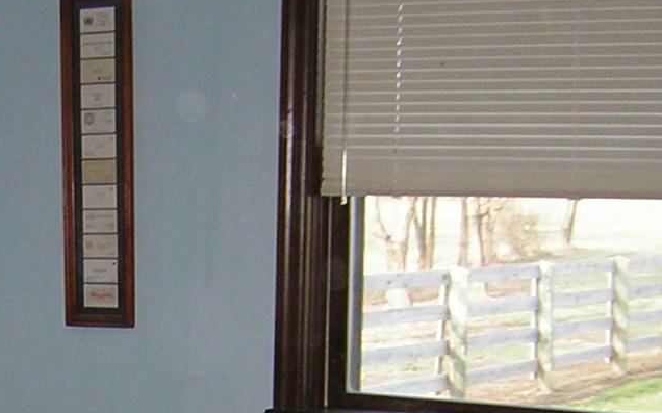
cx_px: 155
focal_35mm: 96
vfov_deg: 13.0
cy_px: 579
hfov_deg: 21.4
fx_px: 1731
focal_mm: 4.7
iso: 67
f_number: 2.6
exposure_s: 1/60.1
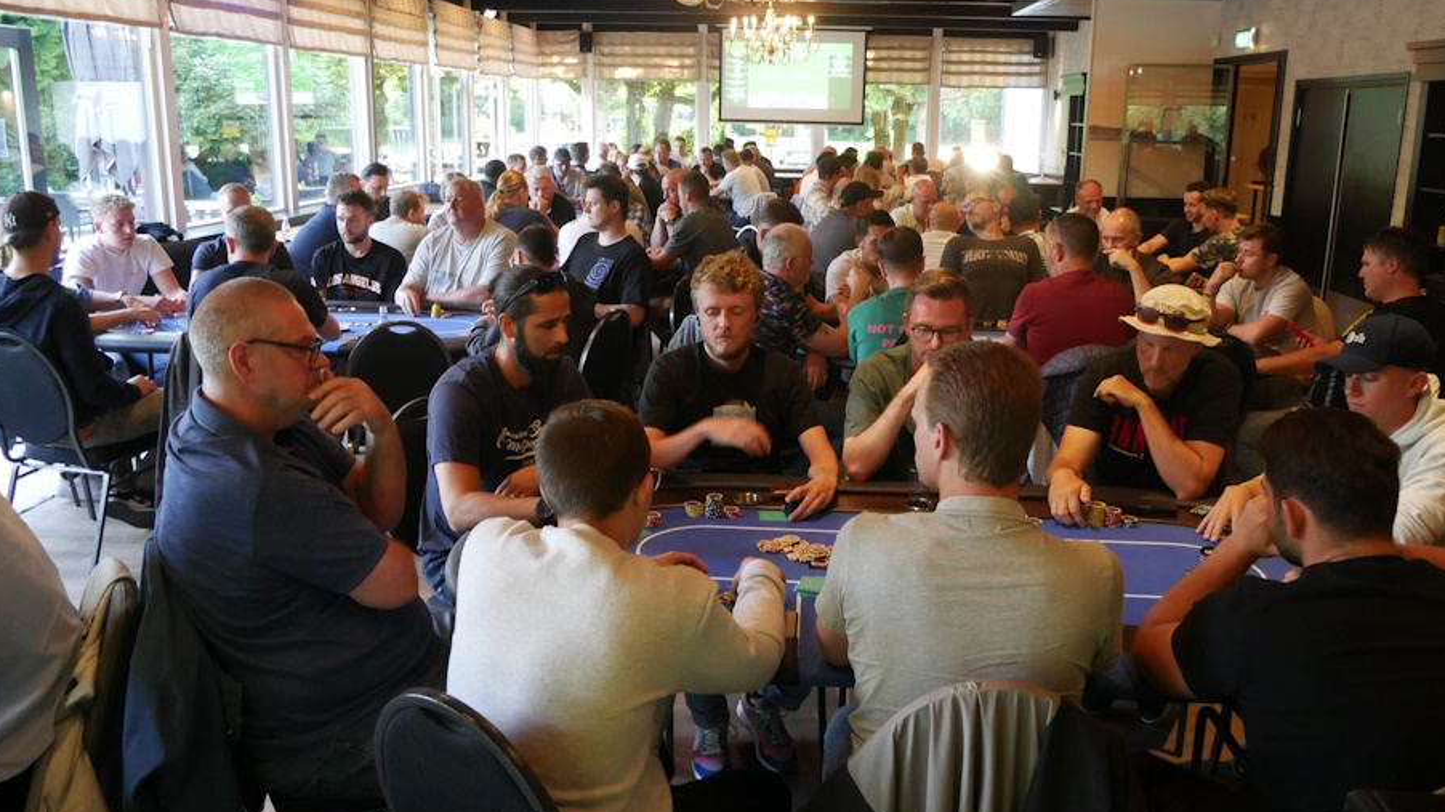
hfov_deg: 66.1
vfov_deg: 40.1
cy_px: 360
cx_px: 740
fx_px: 1111
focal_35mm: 29
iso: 2000
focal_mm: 12
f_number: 3.5
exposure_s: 1/60
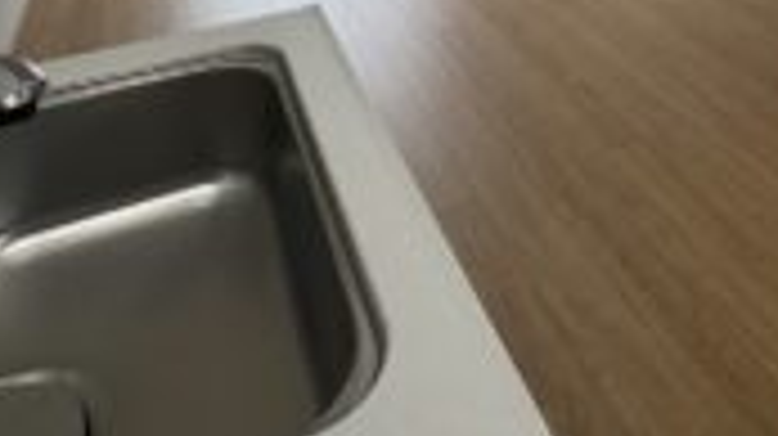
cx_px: 537
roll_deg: +0.5
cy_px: -382
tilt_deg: +3.3
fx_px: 763
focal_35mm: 37
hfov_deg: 52.7
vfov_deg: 20.4
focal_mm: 2.22
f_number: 2.2
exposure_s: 1/127
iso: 40
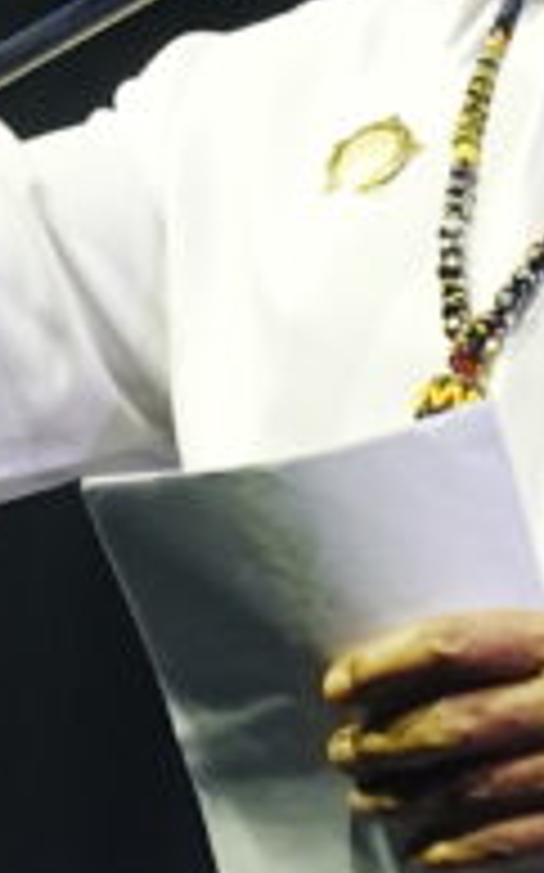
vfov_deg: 2.7
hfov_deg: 1.7
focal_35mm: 775
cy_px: -212
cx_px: 393
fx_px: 18411
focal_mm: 144
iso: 2000
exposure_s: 1/125
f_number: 6.3
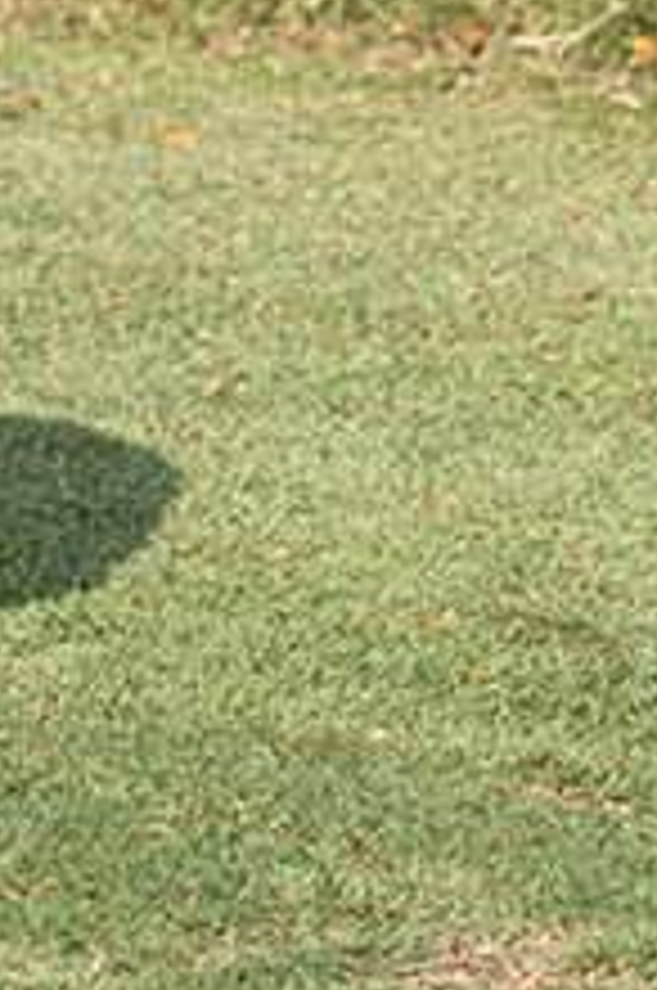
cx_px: -950
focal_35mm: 459
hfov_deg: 3.0
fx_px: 12604
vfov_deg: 4.4
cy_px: -1548
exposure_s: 1/2500
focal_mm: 70
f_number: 4
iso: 360
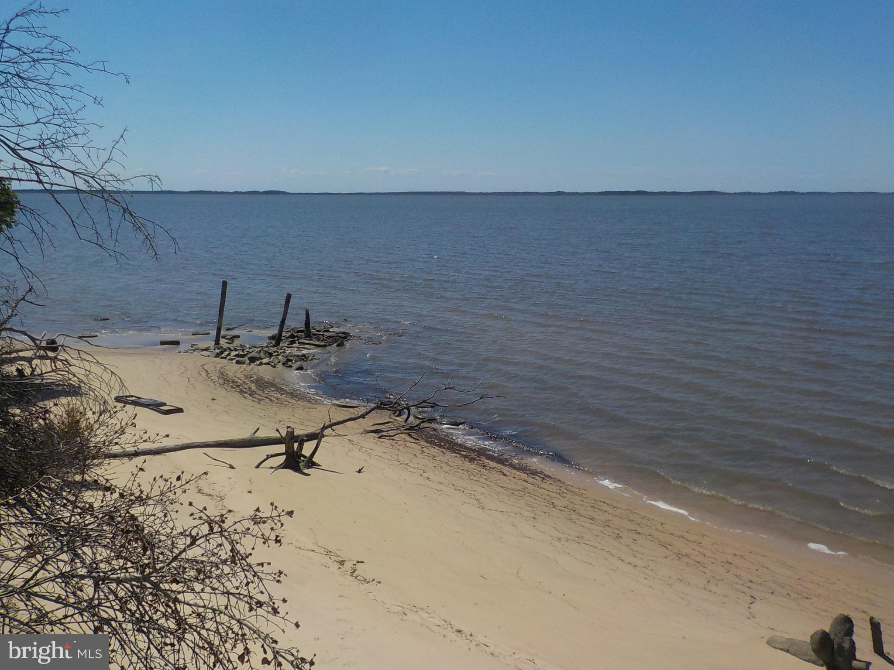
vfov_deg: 46.8
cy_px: 335
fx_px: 775
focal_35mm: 30
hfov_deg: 60.0
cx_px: 447
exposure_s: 1/1000
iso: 125
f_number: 6.6
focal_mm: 4.1
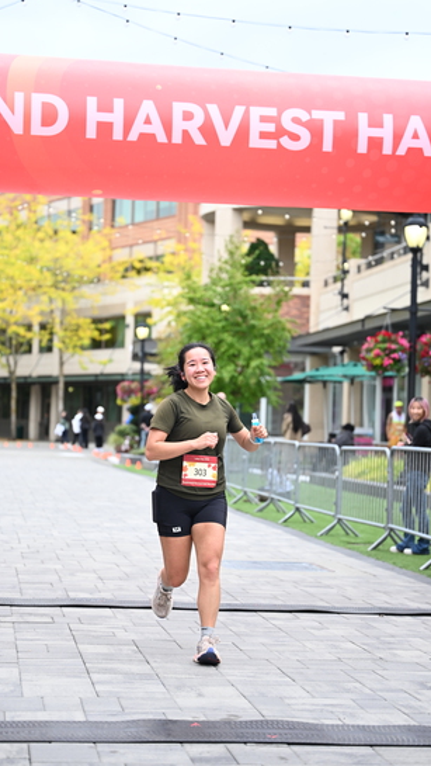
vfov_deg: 28.6
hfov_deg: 16.3
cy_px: 382
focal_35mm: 74
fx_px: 1502
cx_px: 210
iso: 640
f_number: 2.8
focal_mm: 70
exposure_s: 1/1600
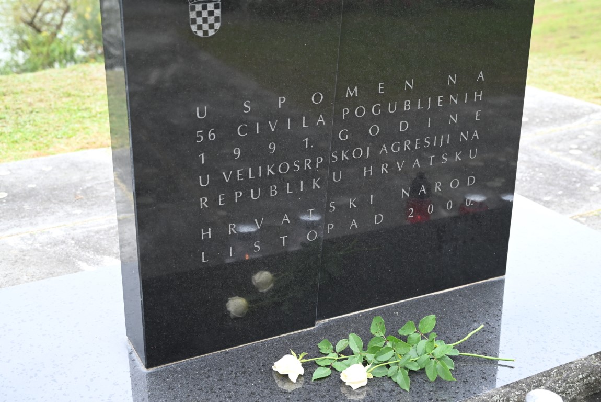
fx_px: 802
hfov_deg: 41.1
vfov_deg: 28.1
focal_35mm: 48
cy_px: 201
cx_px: 300
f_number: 4
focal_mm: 48
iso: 800
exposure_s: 1/320
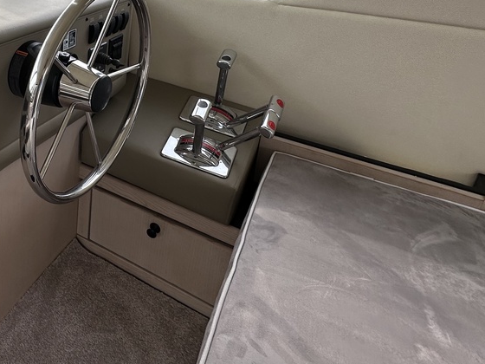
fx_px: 420
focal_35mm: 30
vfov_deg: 43.3
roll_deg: -0.2
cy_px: 46
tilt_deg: -18.3
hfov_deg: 52.7
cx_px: 49
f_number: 2.2
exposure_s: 1/331
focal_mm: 2.22
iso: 40
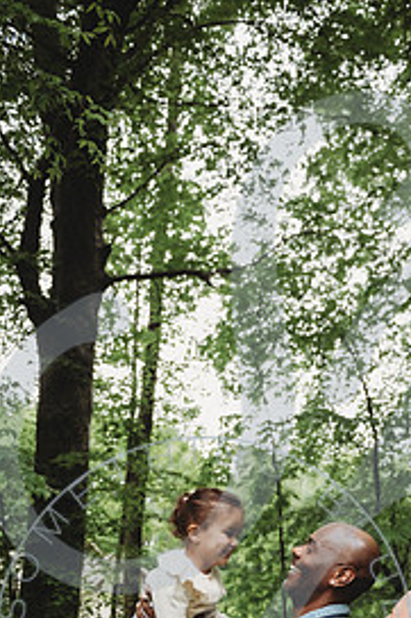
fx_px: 823
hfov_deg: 27.7
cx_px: 307
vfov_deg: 39.8
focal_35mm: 48
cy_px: 475
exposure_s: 1/250
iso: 100
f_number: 2.8
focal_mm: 29
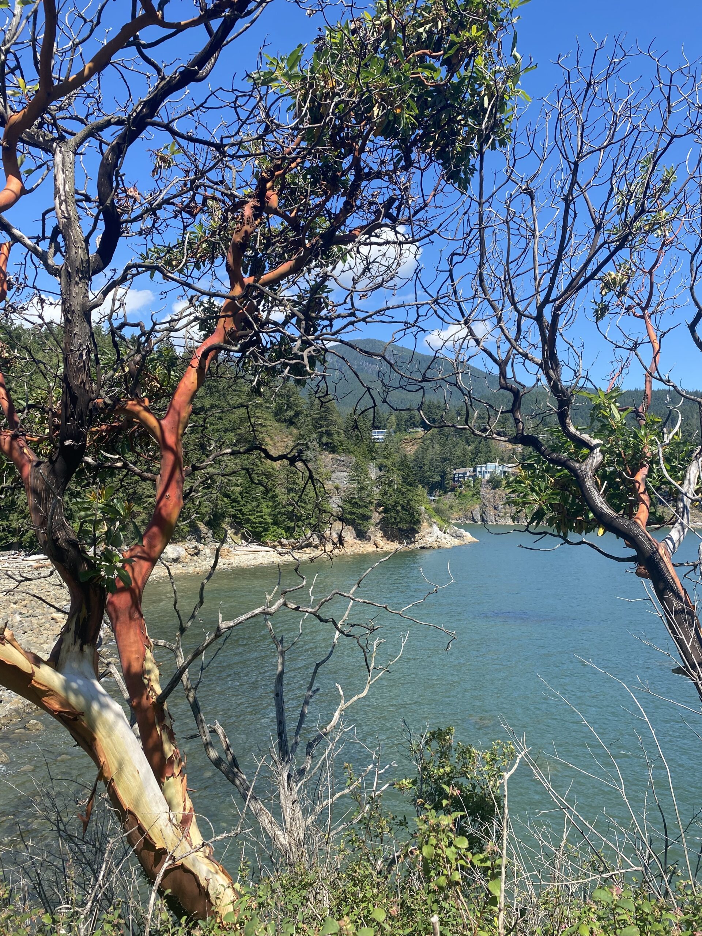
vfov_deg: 67.3
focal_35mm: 26
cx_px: 351
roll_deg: +0.3
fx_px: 703
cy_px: 468
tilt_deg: +3.0
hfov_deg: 53.1
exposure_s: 1/1447
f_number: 1.8
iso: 32
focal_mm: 4.25
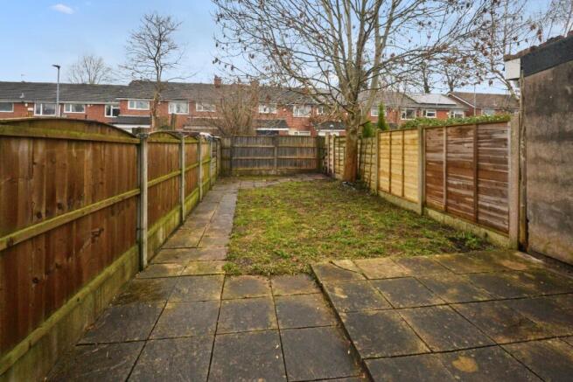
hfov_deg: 100.4
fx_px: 239
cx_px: 286
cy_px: 191
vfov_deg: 77.4
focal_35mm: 15
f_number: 9
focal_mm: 10
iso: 400
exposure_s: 1/200
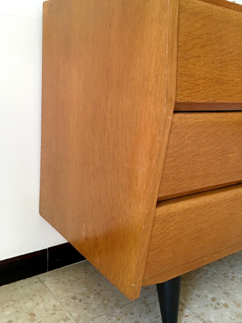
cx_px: 144
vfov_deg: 51.3
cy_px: 148
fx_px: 336
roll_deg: -2.6
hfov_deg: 39.5
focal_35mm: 36
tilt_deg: -10.8
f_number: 2.2
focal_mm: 4.15
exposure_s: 1/33
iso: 50
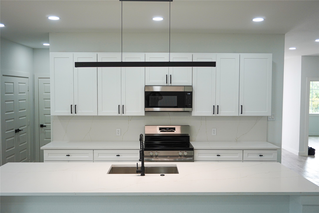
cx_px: 160
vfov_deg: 35.5
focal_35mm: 38
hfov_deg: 51.3
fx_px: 332
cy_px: 106
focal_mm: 25
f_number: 4.5
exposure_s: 1/160
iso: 400
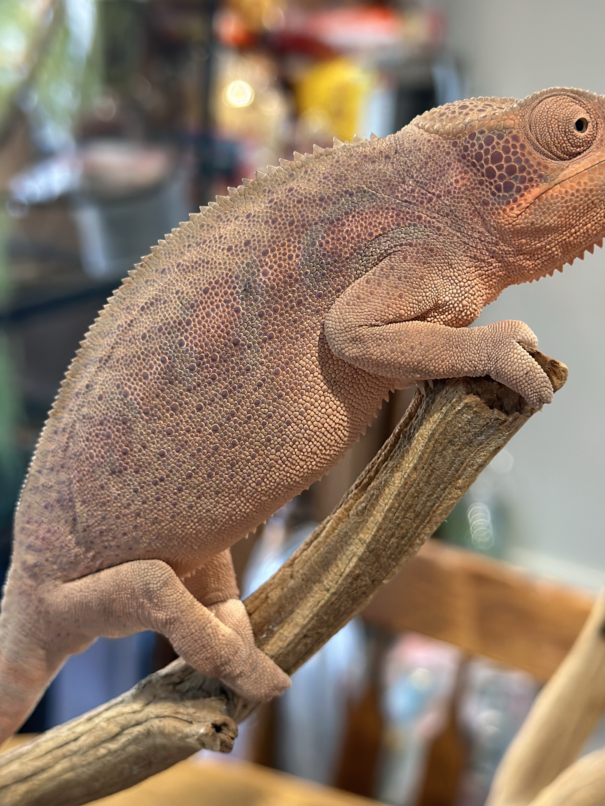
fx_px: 1491
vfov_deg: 30.3
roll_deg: -5.0
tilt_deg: -17.4
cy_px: 409
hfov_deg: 22.9
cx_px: 307
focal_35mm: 64
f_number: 1.78
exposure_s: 1/60
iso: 250
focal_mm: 6.86
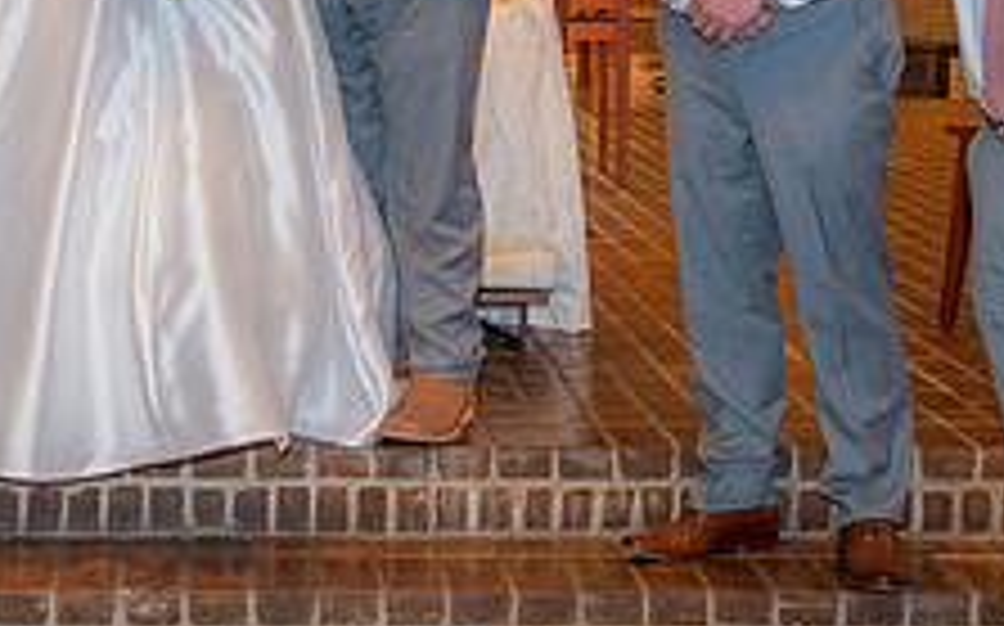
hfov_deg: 22.9
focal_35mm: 90
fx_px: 2461
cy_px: 5
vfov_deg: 14.3
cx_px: 284
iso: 1250
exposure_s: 1/125
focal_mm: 34
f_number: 5
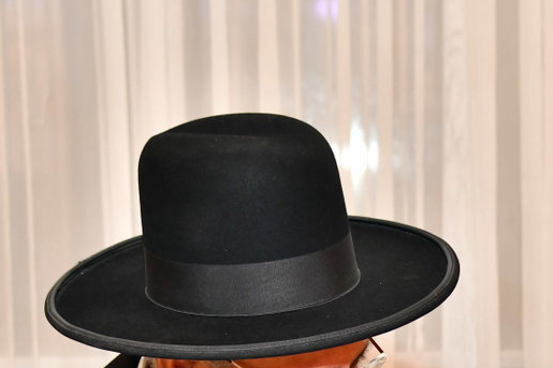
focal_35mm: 136
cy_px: 477
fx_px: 2088
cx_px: 493
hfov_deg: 14.9
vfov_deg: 9.9
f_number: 5.6
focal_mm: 50
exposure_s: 1/100
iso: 2500
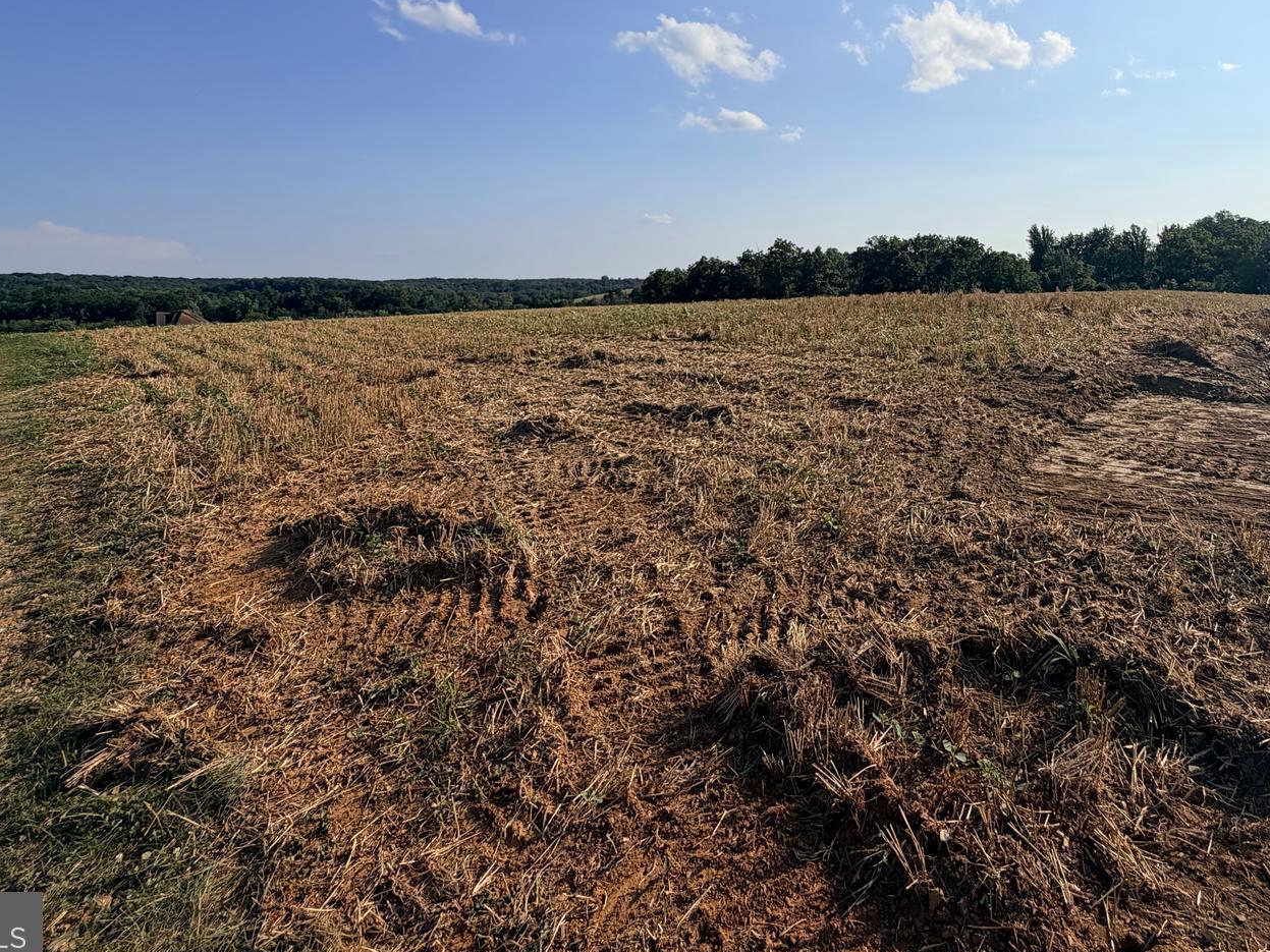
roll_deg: +2.5
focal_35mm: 23
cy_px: 193
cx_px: 831
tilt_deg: +6.6
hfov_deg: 72.1
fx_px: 844
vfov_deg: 54.9
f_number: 2.2
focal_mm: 2.22
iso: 20
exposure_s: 1/1795
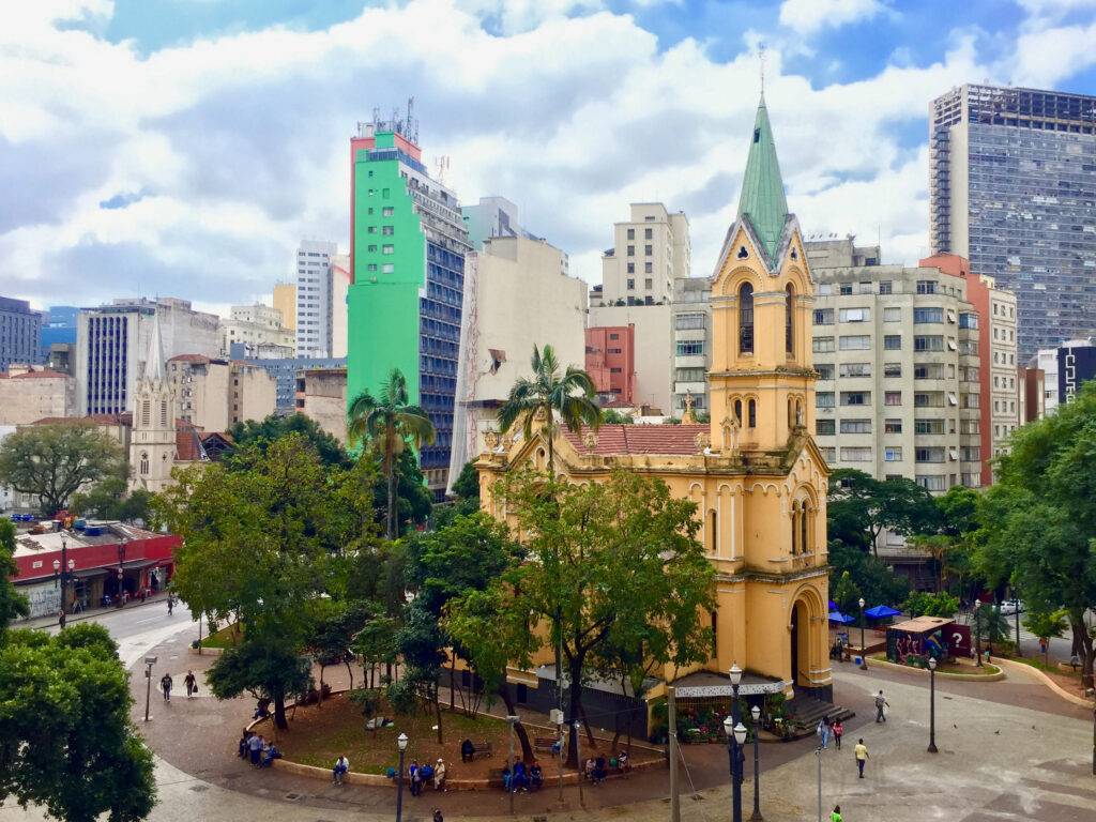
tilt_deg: +2.1
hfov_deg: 61.7
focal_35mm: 29
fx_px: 918
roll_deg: +0.0
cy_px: 411
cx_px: 548
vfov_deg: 48.2
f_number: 2.2
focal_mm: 4.15
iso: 32
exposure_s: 1/682
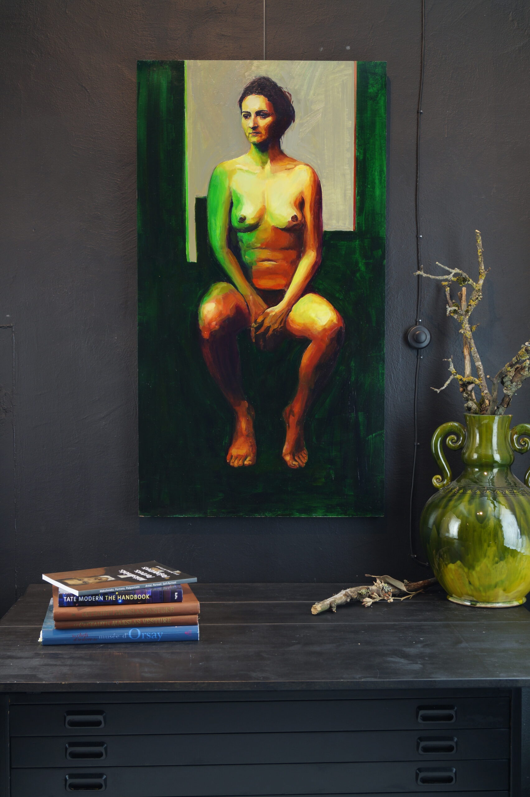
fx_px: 995
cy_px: 398
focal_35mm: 45
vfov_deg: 43.6
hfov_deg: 29.8
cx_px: 265
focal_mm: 30
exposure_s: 1/2
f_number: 8
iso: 100
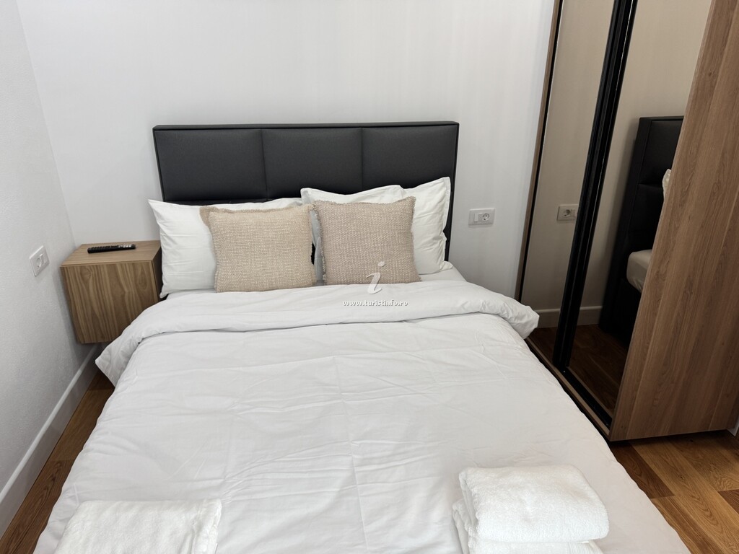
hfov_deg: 71.6
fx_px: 512
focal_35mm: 24
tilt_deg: -24.0
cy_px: 277
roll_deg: -0.1
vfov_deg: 56.8
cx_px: 370
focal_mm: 6.76
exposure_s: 1/100
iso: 125
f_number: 1.78
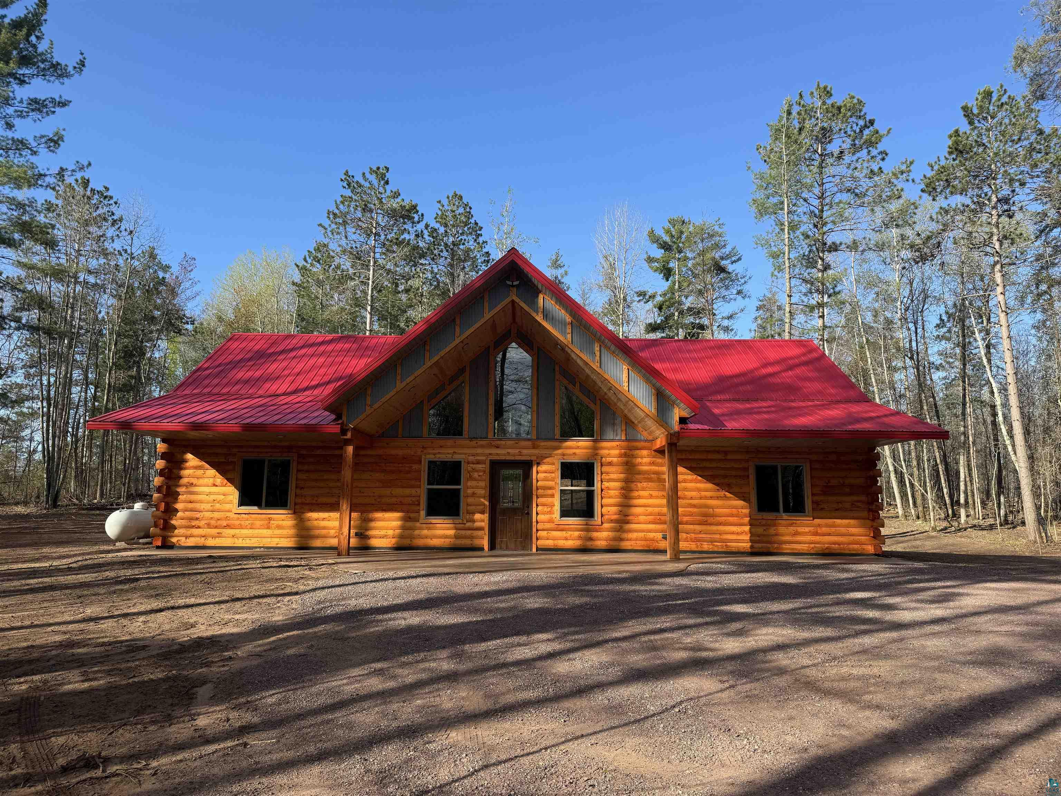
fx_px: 736
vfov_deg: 56.8
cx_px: 530
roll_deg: -0.4
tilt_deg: +9.0
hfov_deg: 71.6
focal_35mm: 24
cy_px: 398
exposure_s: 1/1923
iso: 80
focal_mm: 6.76
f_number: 1.78
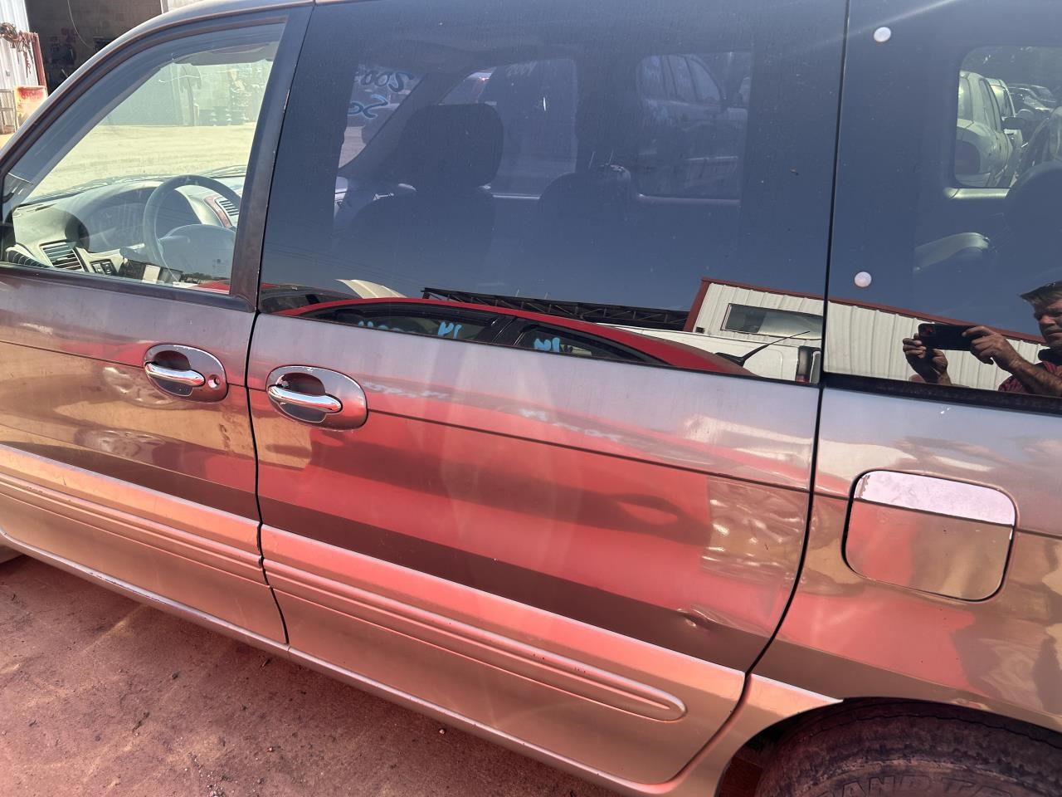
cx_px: 531
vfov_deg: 53.1
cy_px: 398
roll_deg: -1.0
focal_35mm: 26
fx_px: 798
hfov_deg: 67.3
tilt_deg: -22.4
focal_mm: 5.7
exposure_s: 1/575
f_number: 1.5
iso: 50
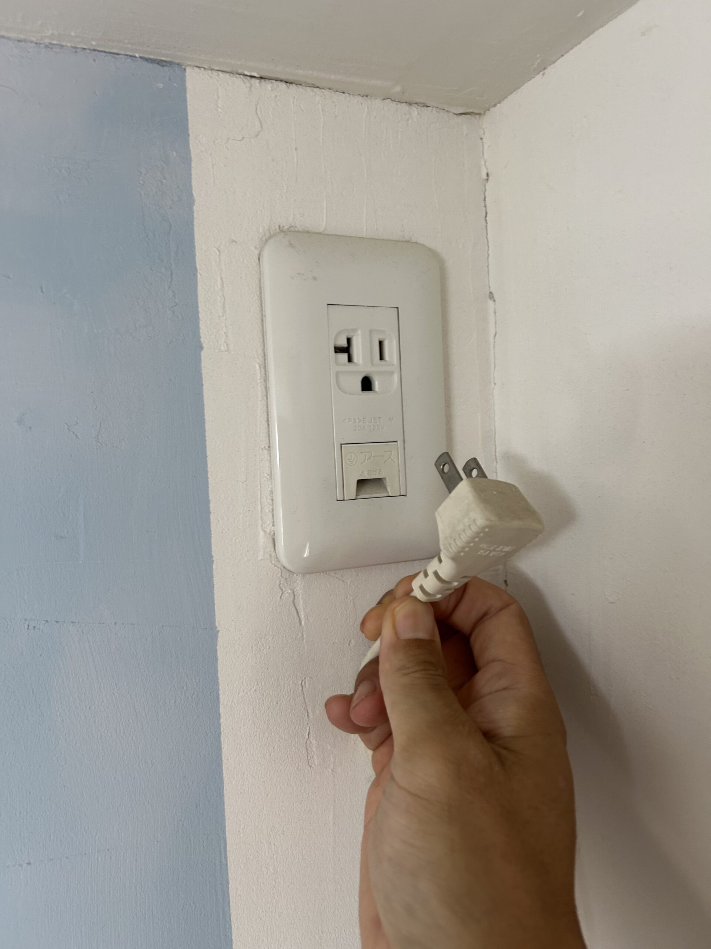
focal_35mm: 26
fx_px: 712
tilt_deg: -3.3
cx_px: 356
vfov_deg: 67.3
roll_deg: +3.5
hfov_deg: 53.1
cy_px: 474
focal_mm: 5.7
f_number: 1.5
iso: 125
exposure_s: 1/67
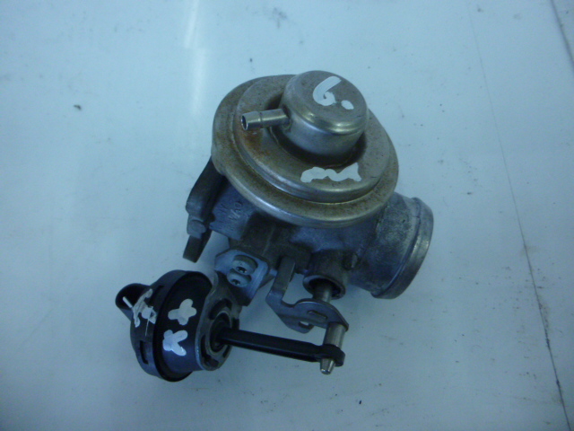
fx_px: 415
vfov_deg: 54.9
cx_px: 287
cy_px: 216
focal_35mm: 25
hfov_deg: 69.4
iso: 400
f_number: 3.1
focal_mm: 4.5
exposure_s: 1/40
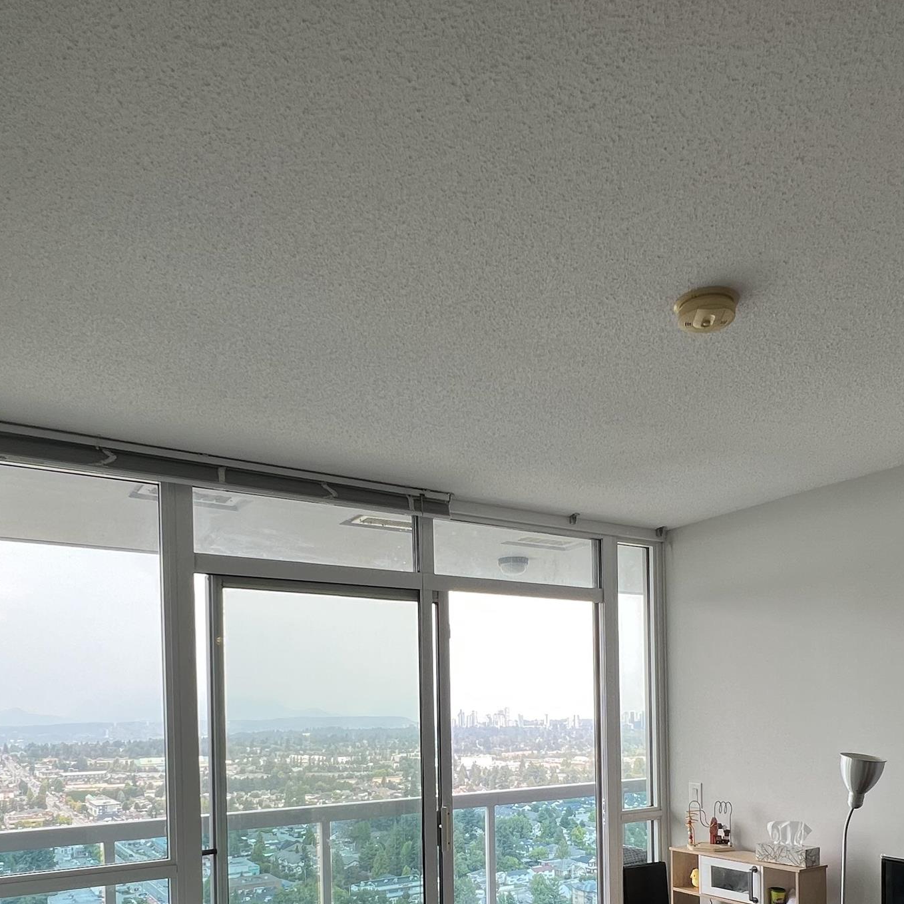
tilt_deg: -1.1
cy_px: 727
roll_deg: +1.1
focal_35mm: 26
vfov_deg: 56.4
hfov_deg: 60.8
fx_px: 768
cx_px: 497
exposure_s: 1/120
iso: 40
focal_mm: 1.57
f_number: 1.8
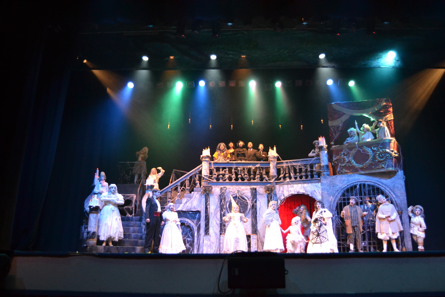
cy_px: 148
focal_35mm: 28
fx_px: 352
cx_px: 222
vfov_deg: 45.7
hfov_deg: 64.6
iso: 2000
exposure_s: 1/60
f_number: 3.5
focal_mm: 19
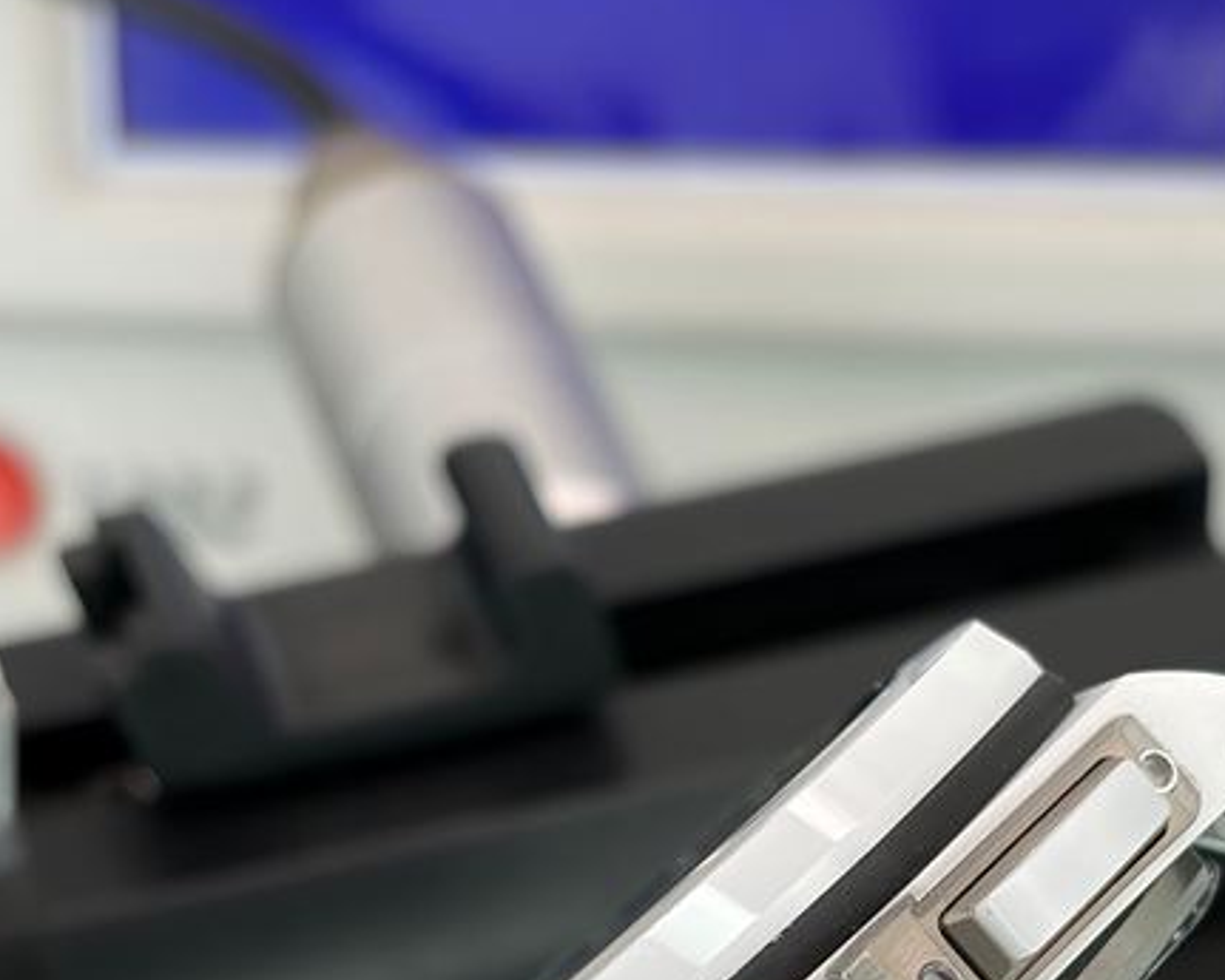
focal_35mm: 102
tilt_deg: -45.3
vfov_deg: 14.7
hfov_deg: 18.8
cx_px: 802
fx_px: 3699
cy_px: 1109
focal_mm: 5.96
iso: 50
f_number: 1.6
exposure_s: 1/562
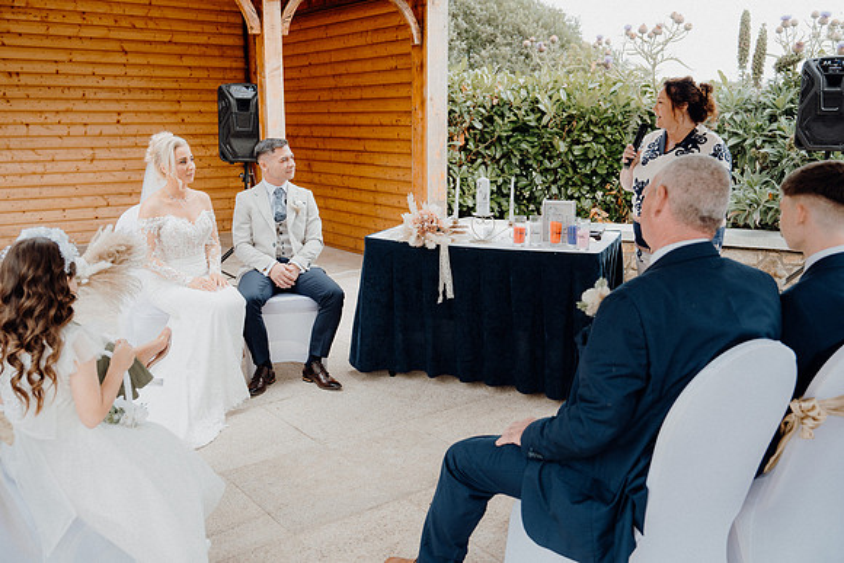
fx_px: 797
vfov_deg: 38.9
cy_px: 282
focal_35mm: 34
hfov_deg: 55.8
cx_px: 422
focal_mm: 34
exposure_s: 1/200
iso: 125
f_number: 3.5
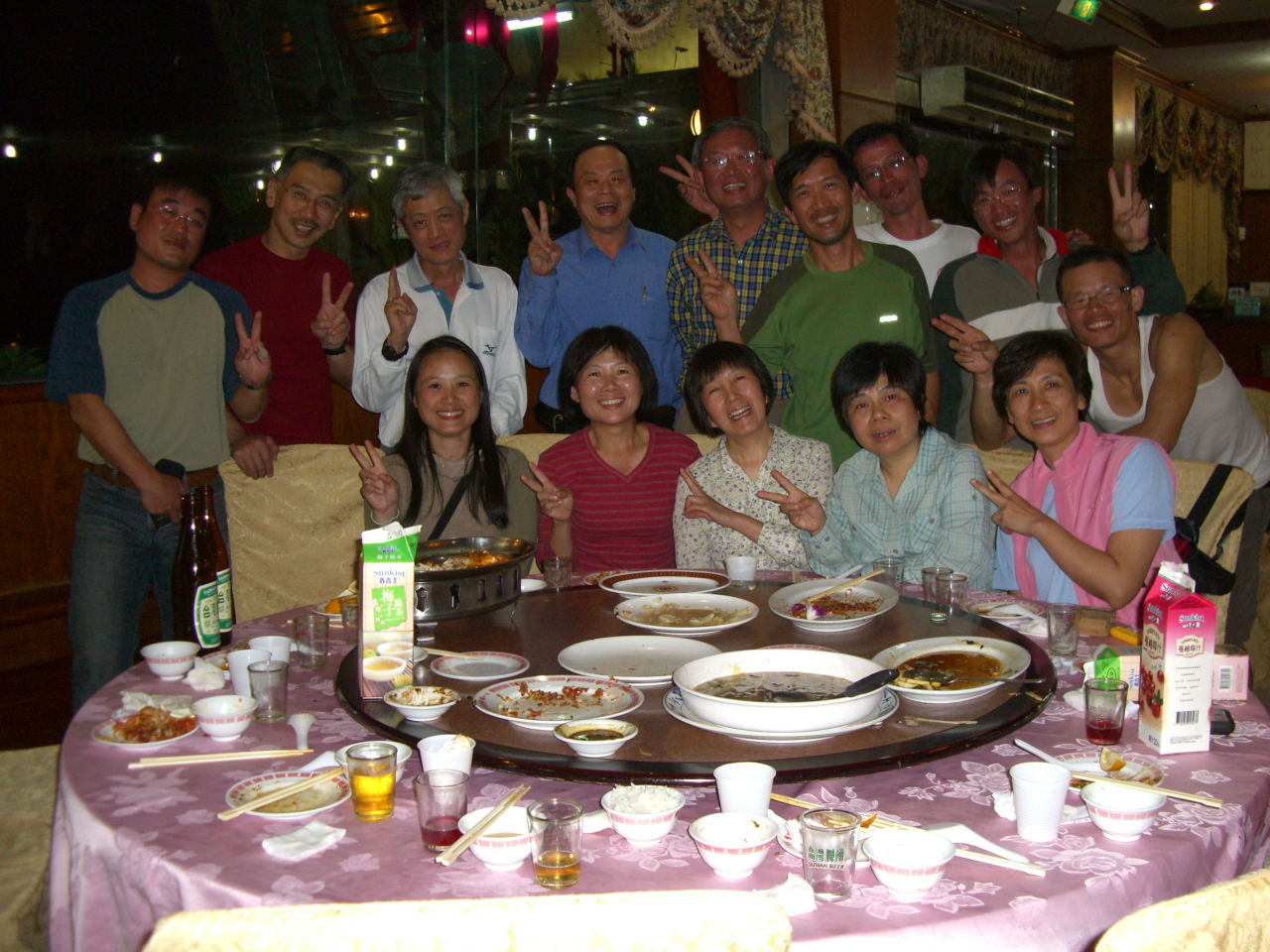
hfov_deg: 49.0
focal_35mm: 38
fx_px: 1394
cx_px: 635
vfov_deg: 37.7
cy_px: 476
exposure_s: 1/60
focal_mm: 7.9
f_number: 2.8
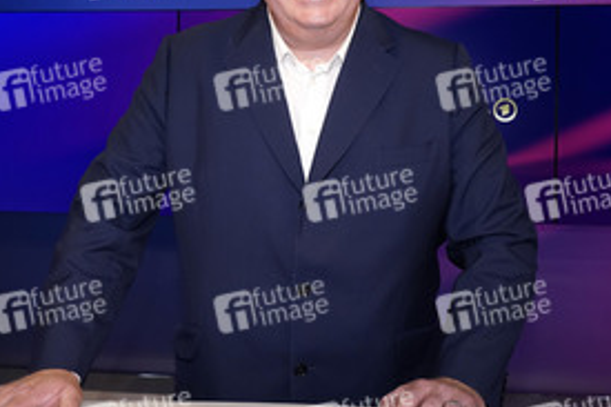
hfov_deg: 42.8
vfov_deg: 29.0
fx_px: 780
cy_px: 140
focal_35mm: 46
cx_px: 301
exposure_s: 1/125
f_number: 5.6
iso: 2000
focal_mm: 28
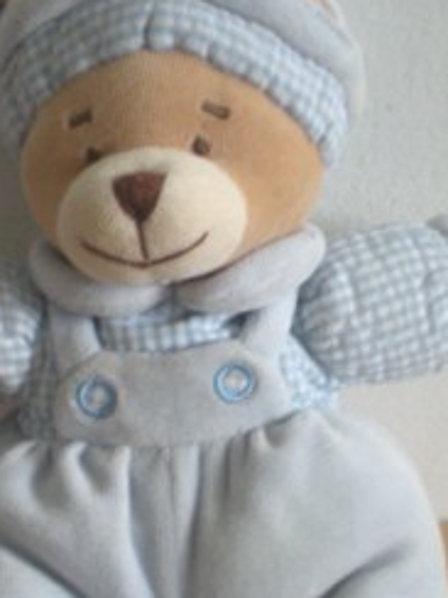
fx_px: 1398
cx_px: 181
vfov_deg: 24.0
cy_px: 417
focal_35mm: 81
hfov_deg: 18.2
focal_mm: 6.3
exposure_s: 1/33.2
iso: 200
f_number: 3.1
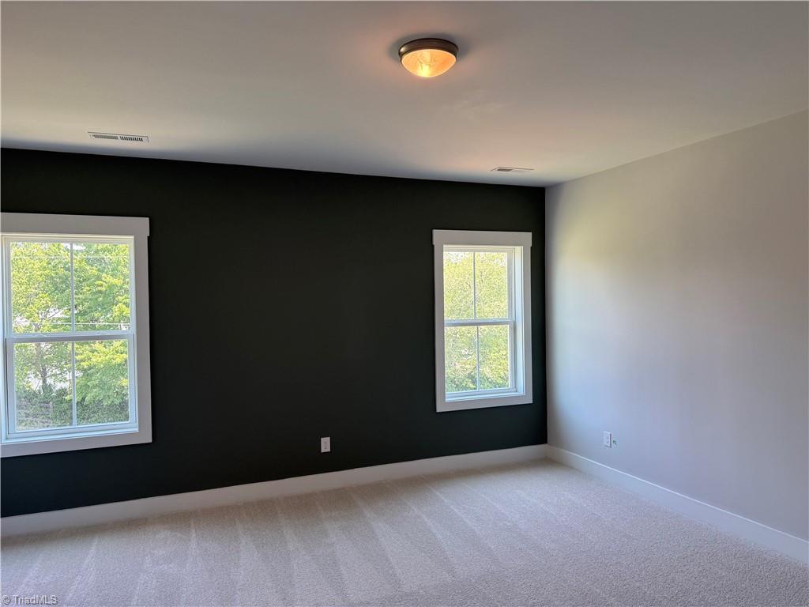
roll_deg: +0.7
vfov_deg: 56.8
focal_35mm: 24
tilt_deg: -0.8
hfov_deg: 71.6
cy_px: 304
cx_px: 404
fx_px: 561
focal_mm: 6.76
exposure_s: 1/210
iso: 125
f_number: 1.78
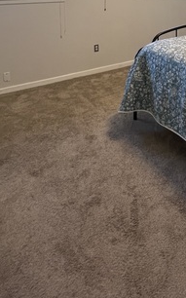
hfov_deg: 39.6
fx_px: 244
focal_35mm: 30
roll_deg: +0.2
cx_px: 157
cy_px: 7
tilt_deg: -5.5
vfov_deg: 51.8
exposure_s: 1/60
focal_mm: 1.57
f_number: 1.8
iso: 125
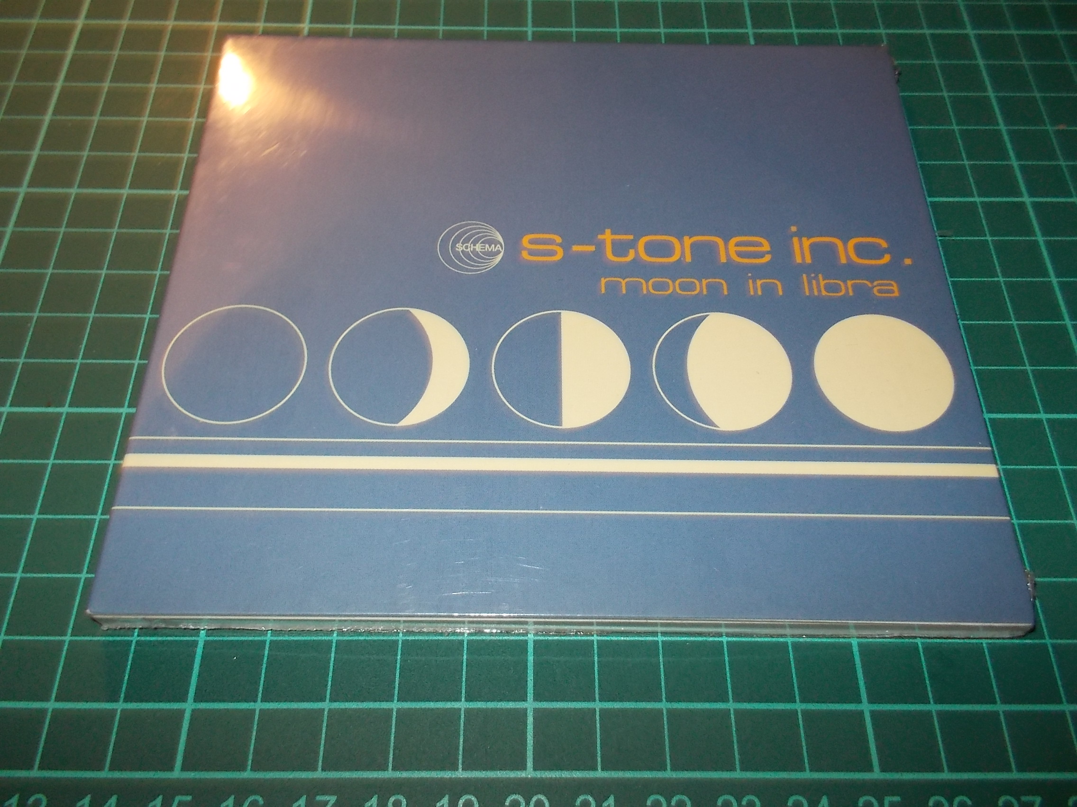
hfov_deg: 61.7
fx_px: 902
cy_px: 404
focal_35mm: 29
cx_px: 538
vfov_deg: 48.2
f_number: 3.3
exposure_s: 1/30
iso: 200
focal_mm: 4.1
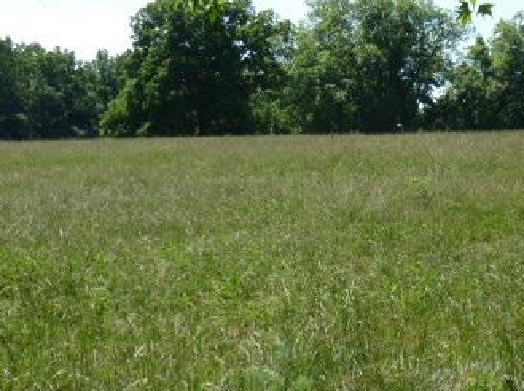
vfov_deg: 19.9
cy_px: 173
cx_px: 315
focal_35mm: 74
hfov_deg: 26.3
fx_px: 1119
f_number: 3.8
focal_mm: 6.8
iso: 100
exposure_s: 1/500
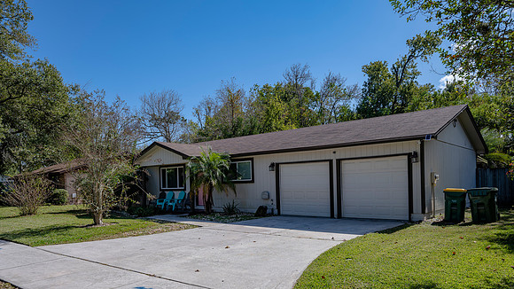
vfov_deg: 42.1
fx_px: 371
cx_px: 258
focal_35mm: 27
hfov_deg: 69.4
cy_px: 186
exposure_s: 1/200
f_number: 8
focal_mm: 24
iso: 64
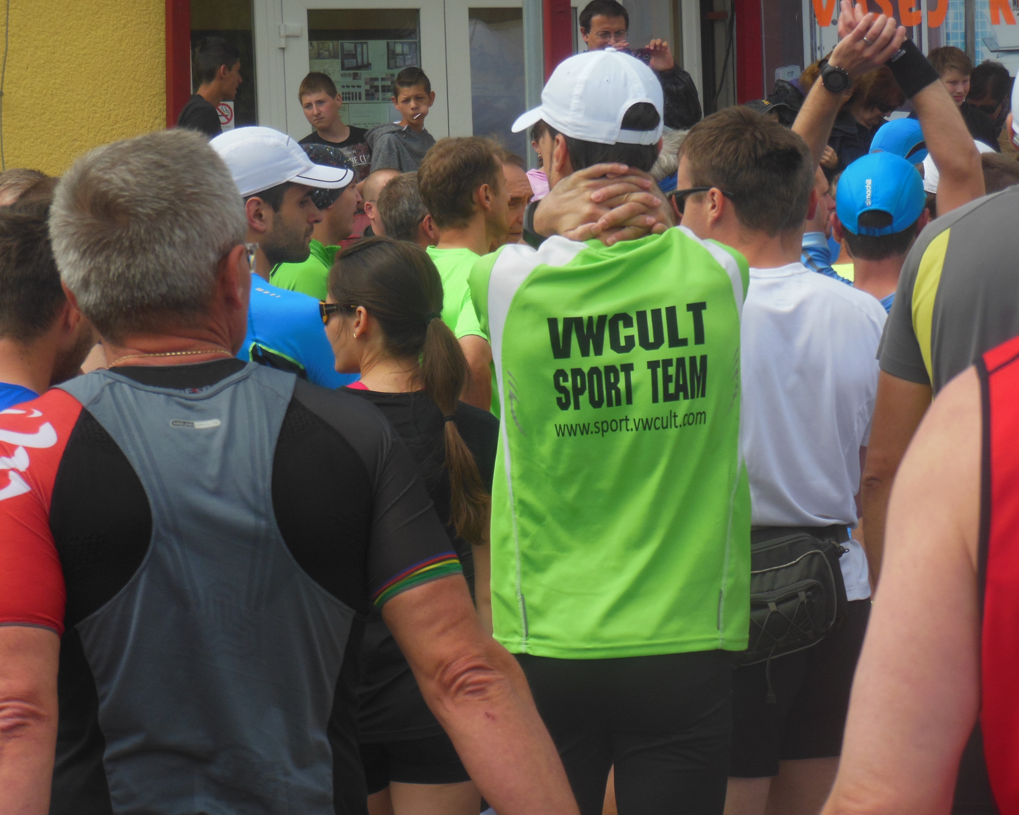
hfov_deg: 12.5
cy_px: 402
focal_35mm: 154
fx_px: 4644
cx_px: 546
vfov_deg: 10.0
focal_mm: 26.1
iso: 125
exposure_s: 1/640
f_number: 5.2
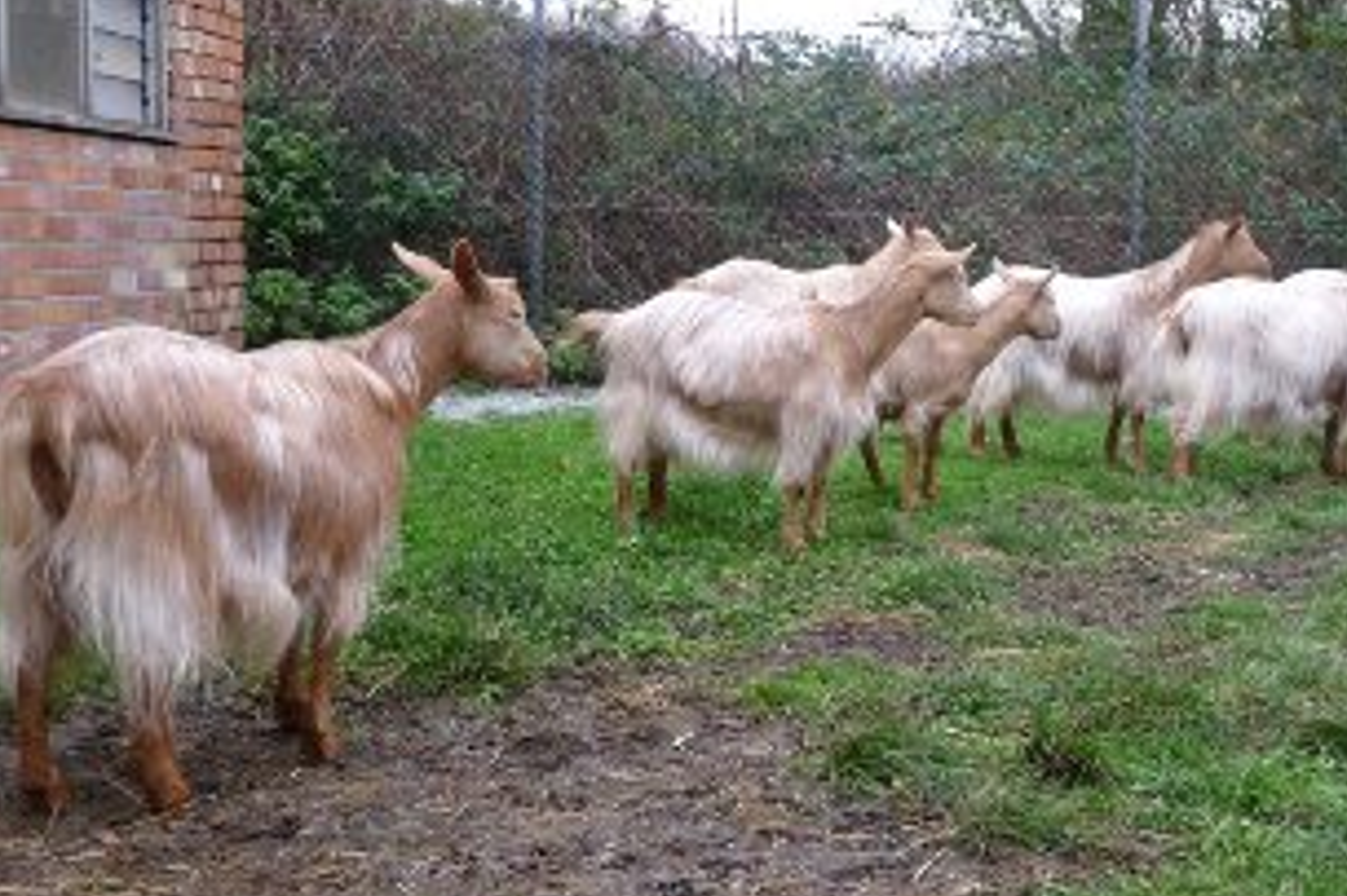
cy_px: 437
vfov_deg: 26.0
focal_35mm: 52
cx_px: 879
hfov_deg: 37.9
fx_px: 1945
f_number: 3.6
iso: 100
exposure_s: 1/40
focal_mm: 5.6
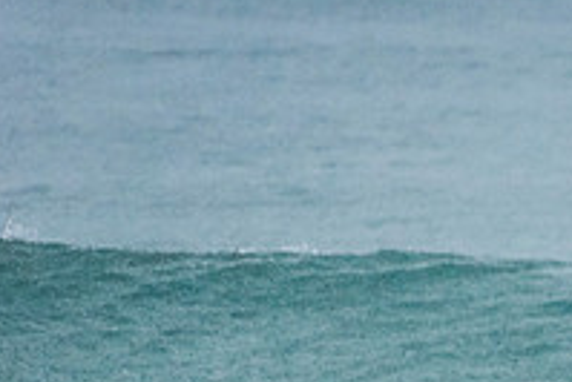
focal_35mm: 1460
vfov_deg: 0.9
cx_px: 825
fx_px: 23214
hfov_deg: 1.4
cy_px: 541
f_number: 5.6
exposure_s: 1/800
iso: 3200
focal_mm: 500
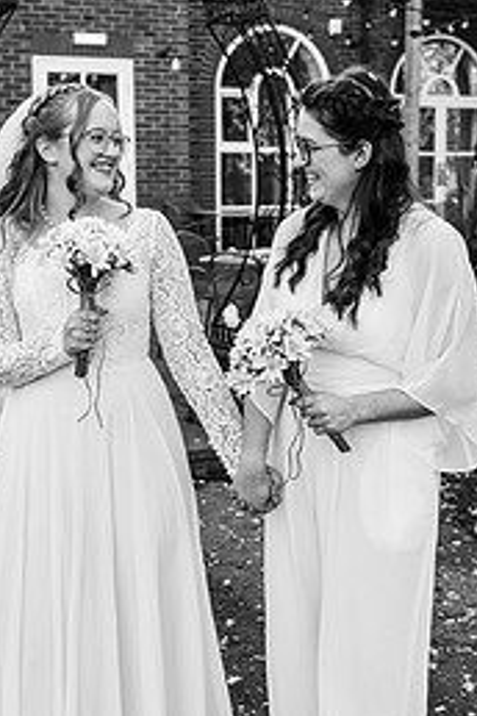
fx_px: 1212
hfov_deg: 22.2
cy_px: 380
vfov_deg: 32.9
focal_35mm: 61
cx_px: 157
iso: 100
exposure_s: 1/500
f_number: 3.5
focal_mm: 35
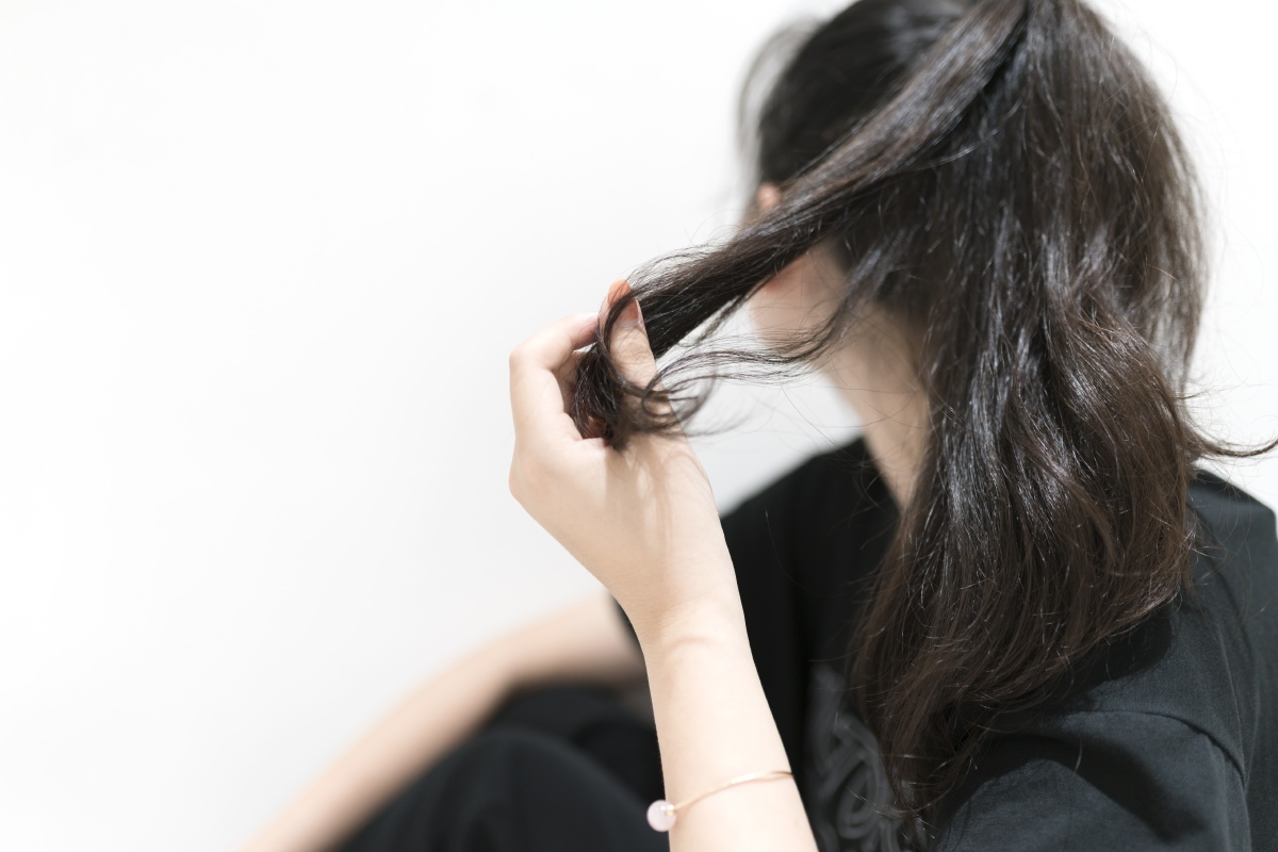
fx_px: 1242
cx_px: 639
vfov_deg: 37.9
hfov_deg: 54.4
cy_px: 426
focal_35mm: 35
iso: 320
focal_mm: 35
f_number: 1.6
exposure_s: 1/100
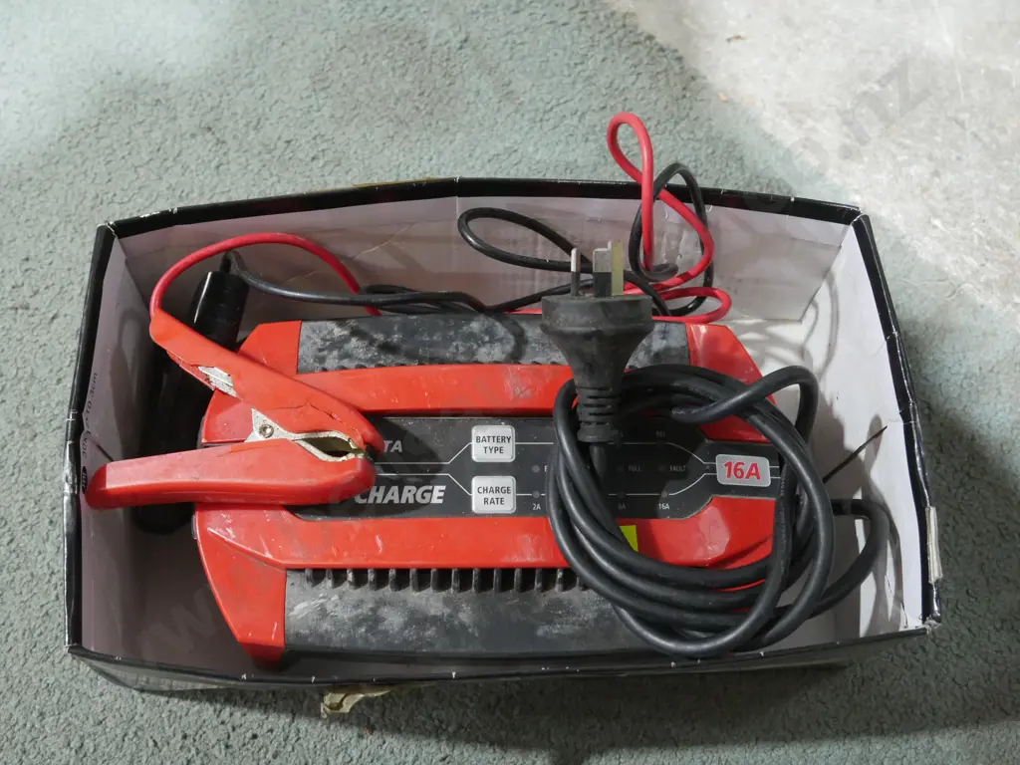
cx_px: 510
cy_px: 382
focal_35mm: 42
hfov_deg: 44.8
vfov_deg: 34.3
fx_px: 1238
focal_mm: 21
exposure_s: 1/60
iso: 3200
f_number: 4.6
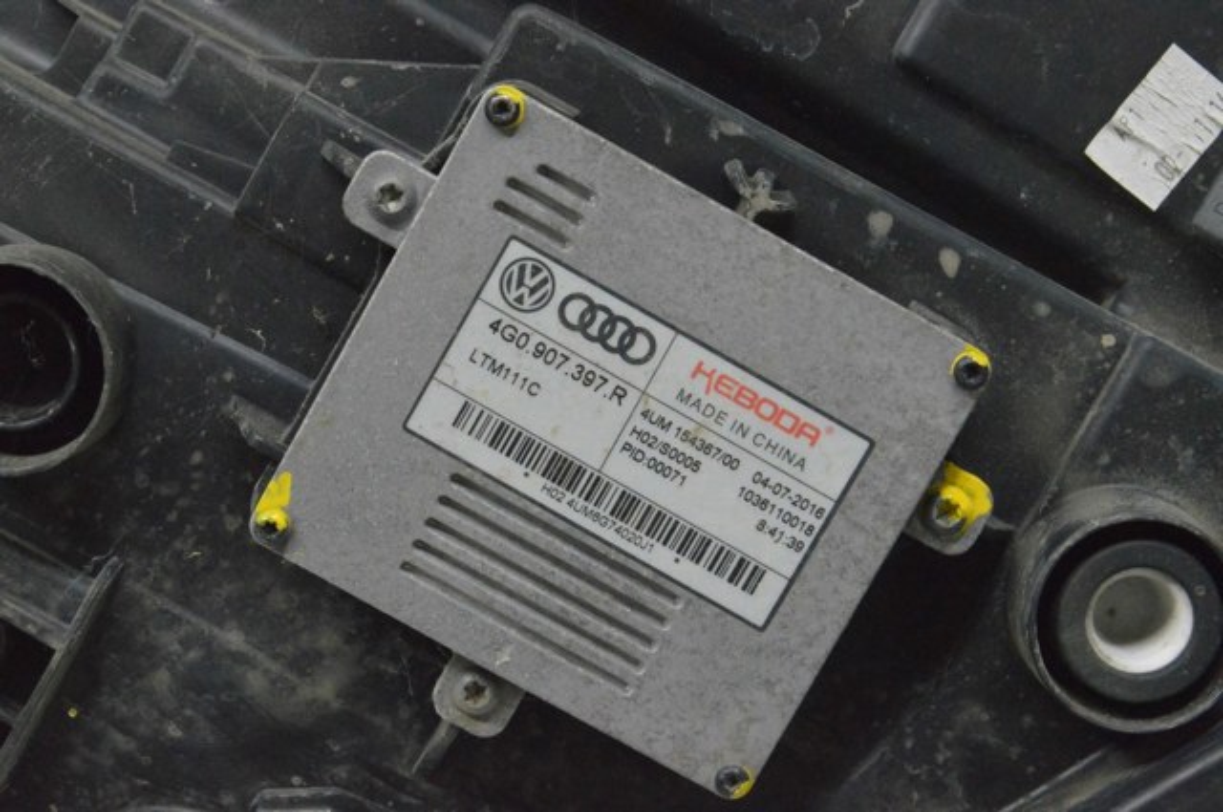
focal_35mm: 82
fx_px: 2799
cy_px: 406
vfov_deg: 16.5
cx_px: 612
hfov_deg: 24.6
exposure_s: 1/15
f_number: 20
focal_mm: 55
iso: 6400
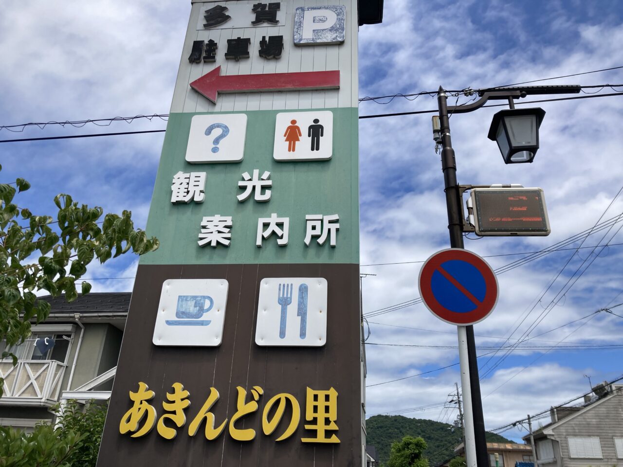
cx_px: 312
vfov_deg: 49.7
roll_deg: -1.9
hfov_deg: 63.4
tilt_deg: +29.1
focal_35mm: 28
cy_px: 234
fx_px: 504
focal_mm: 3.99
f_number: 1.8
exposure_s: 1/3040
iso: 20
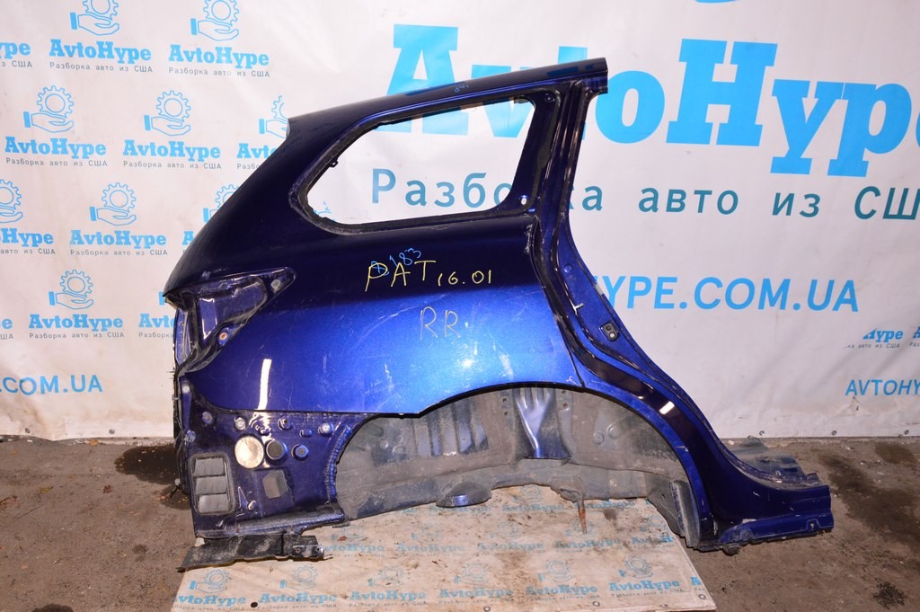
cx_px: 460
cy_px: 306
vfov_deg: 43.5
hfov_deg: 62.0
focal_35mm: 30
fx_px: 766
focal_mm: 20
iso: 1600
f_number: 8
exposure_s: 1/160
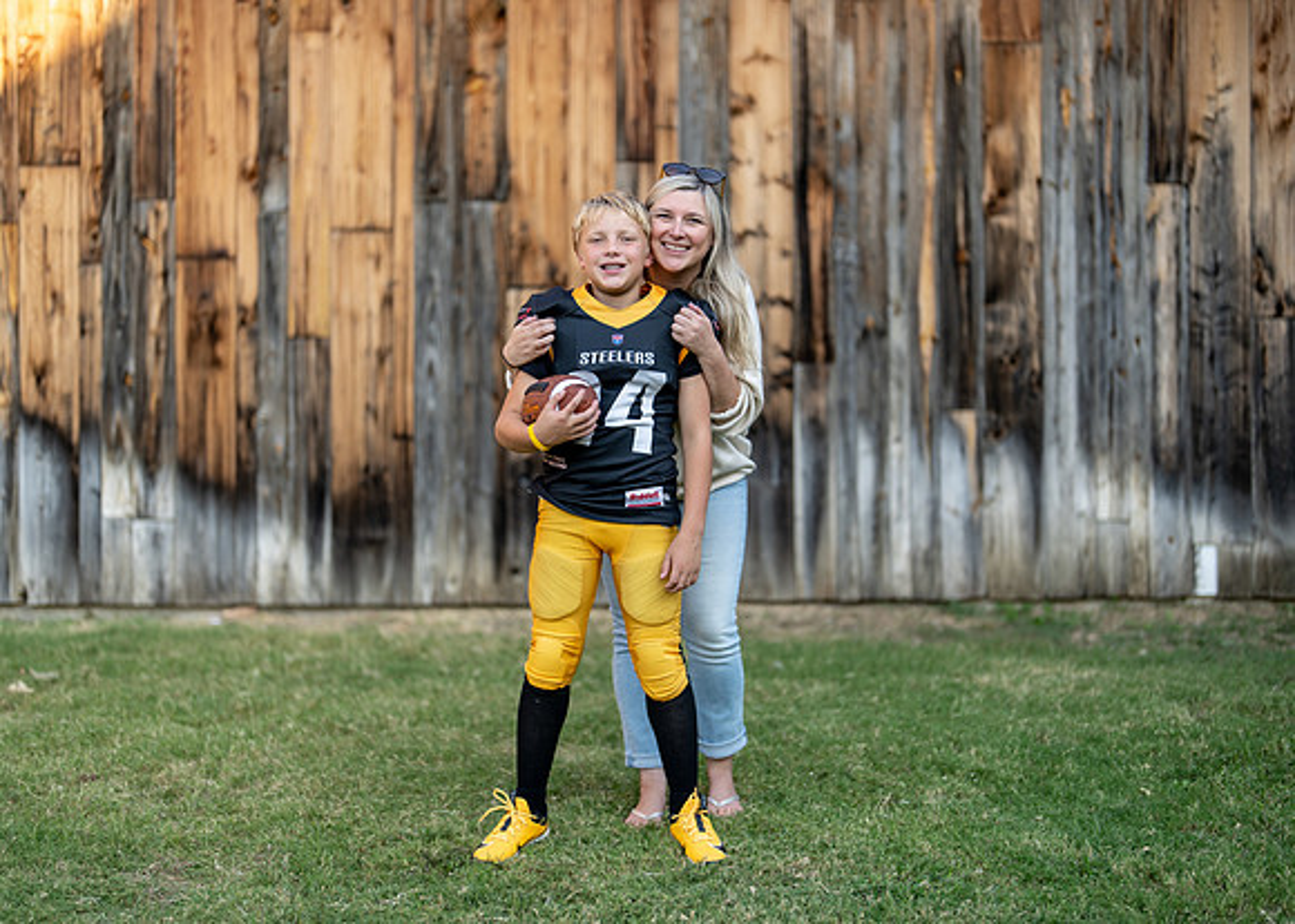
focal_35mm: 52
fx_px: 1926
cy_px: 462
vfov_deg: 27.0
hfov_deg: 37.2
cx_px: 648
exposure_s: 1/1600
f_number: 1.2
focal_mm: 50
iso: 100
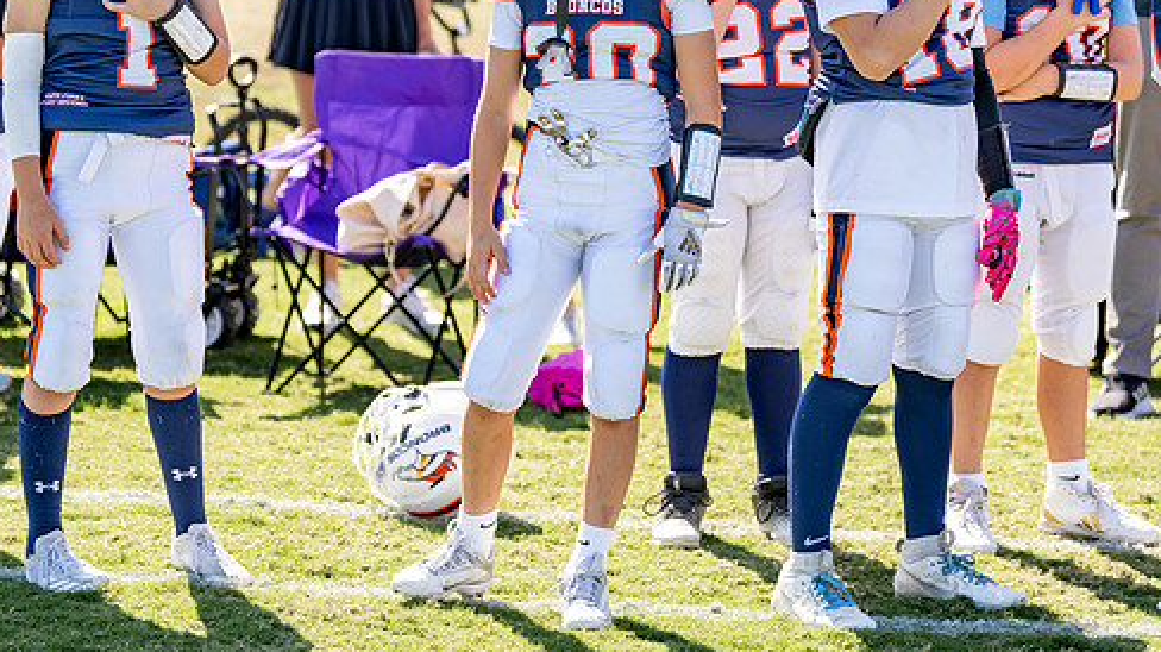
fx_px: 4000
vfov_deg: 9.3
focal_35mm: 130
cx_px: 549
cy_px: 149
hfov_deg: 16.5
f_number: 2.8
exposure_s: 1/640
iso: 100
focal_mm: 88
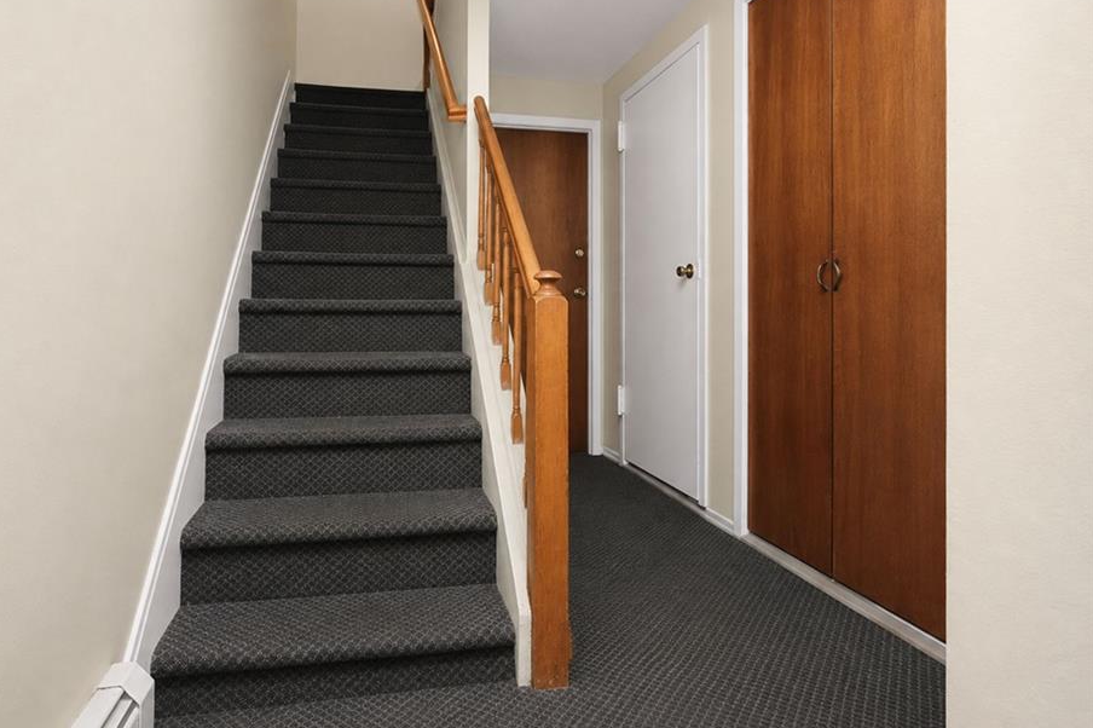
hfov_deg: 92.8
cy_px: 318
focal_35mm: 17
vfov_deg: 70.1
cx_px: 478
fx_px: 516
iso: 1600
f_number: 7.1
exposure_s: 1/80
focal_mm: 10
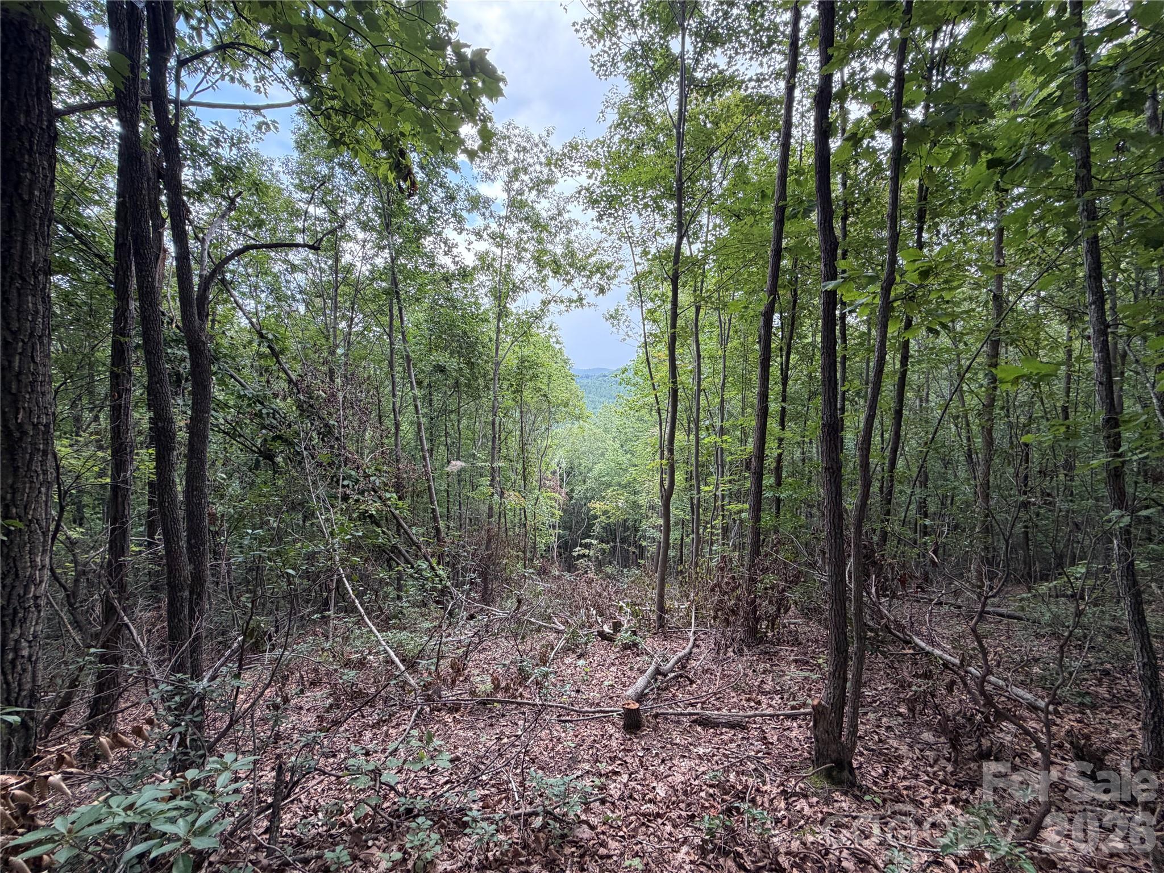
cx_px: 582
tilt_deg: -9.7
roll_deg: +0.5
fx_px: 471
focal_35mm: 14
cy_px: 436
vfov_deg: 85.7
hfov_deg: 102.1
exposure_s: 1/121
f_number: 2.2
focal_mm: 2.22
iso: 125
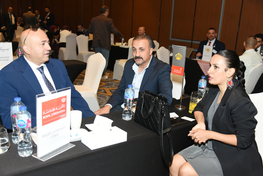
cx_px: 132
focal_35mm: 35
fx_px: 256
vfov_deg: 37.9
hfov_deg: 54.4
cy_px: 88
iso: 2000
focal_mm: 35
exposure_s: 1/200
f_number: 5
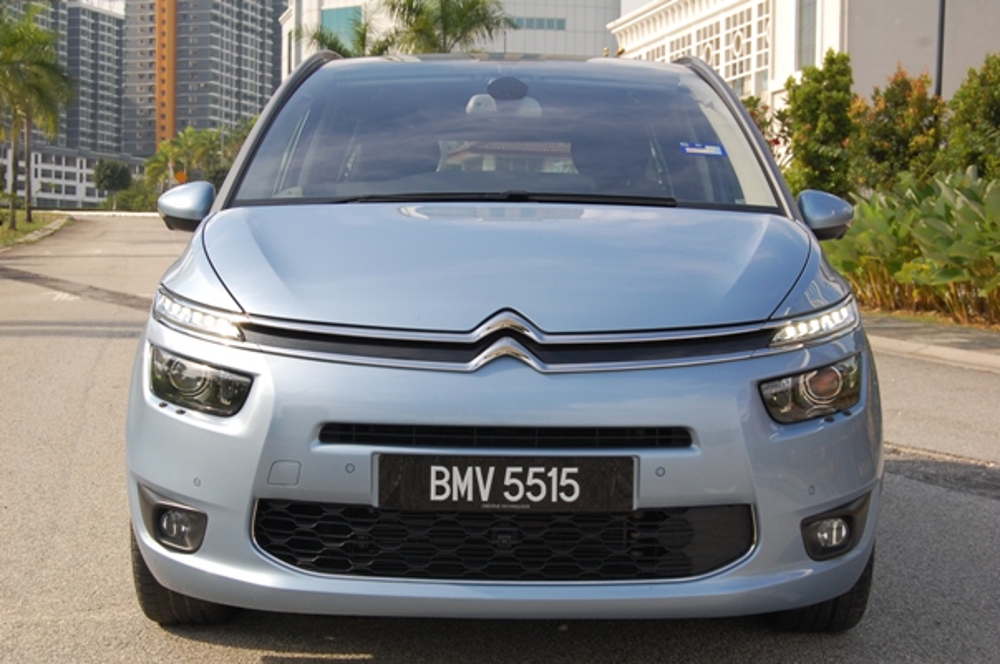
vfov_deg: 23.7
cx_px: 500
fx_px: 1581
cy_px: 332
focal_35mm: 57
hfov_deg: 35.1
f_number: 5.6
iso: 400
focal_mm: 38
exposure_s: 1/500
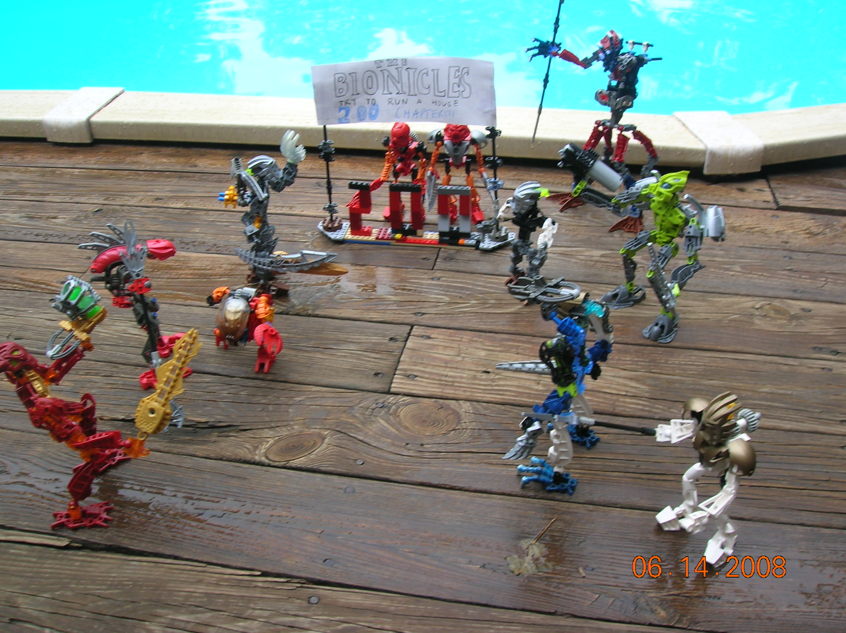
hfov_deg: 54.0
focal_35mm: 34
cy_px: 316
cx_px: 423
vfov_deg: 41.7
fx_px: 830
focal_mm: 5.7
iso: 50
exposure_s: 1/58.7
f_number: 4.9
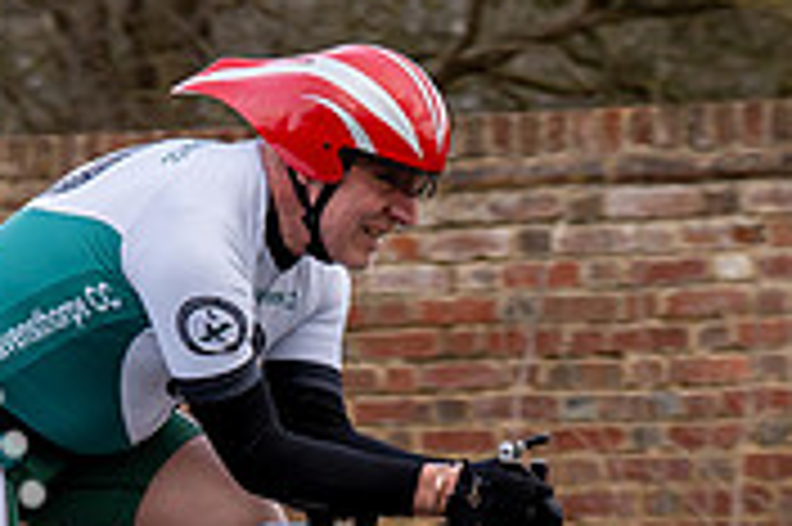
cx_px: 316
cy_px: 111
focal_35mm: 339
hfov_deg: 6.1
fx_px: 7451
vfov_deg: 4.0
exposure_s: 1/800
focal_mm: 76
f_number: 3.5
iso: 160
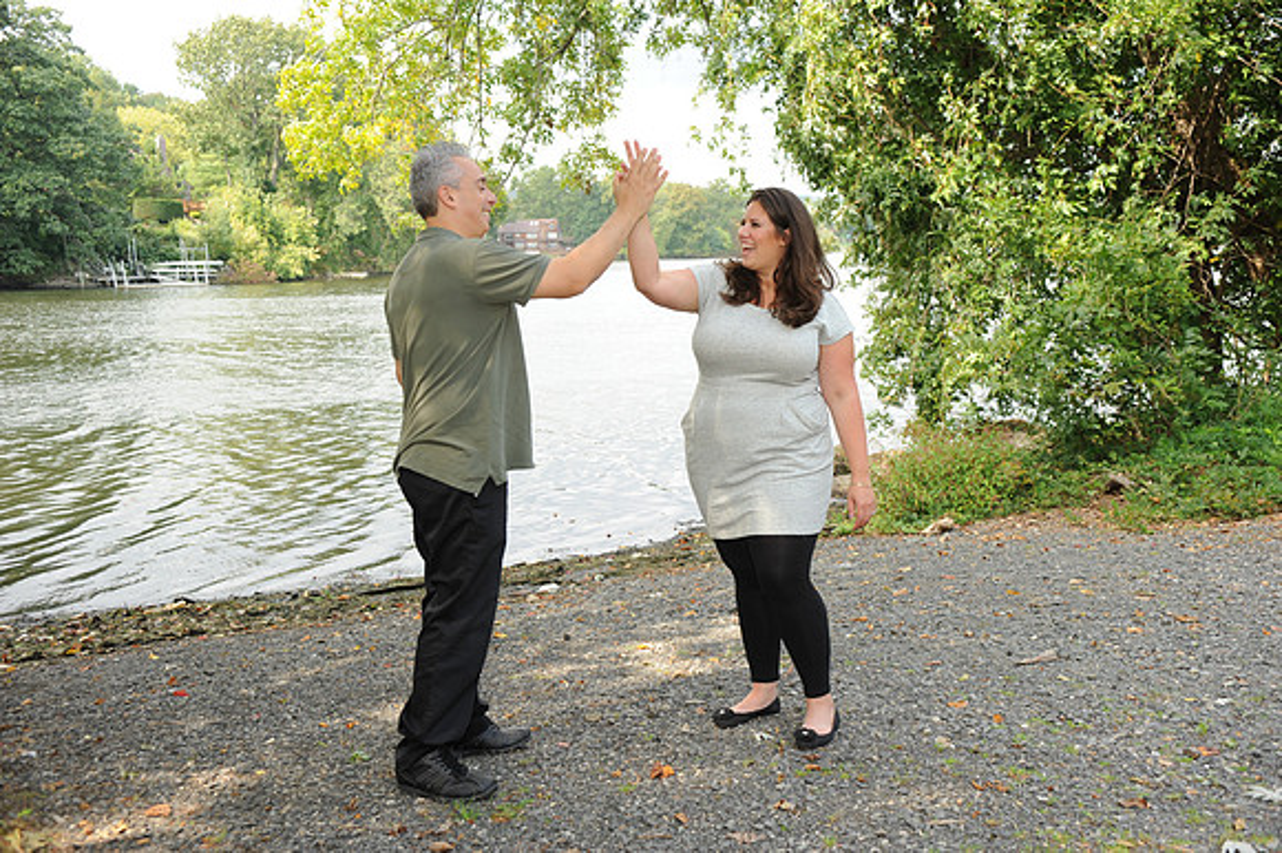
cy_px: 426
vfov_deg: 33.4
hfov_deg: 48.5
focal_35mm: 40
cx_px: 641
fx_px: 1424
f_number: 6.3
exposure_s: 1/250
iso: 500
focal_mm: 40
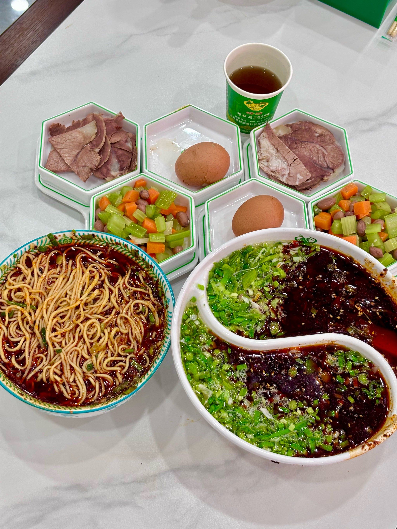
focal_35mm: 52
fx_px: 795
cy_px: 264
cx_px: 198
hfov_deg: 28.0
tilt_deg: -61.1
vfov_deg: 36.8
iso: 64
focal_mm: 5.96
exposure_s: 1/50
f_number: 1.6
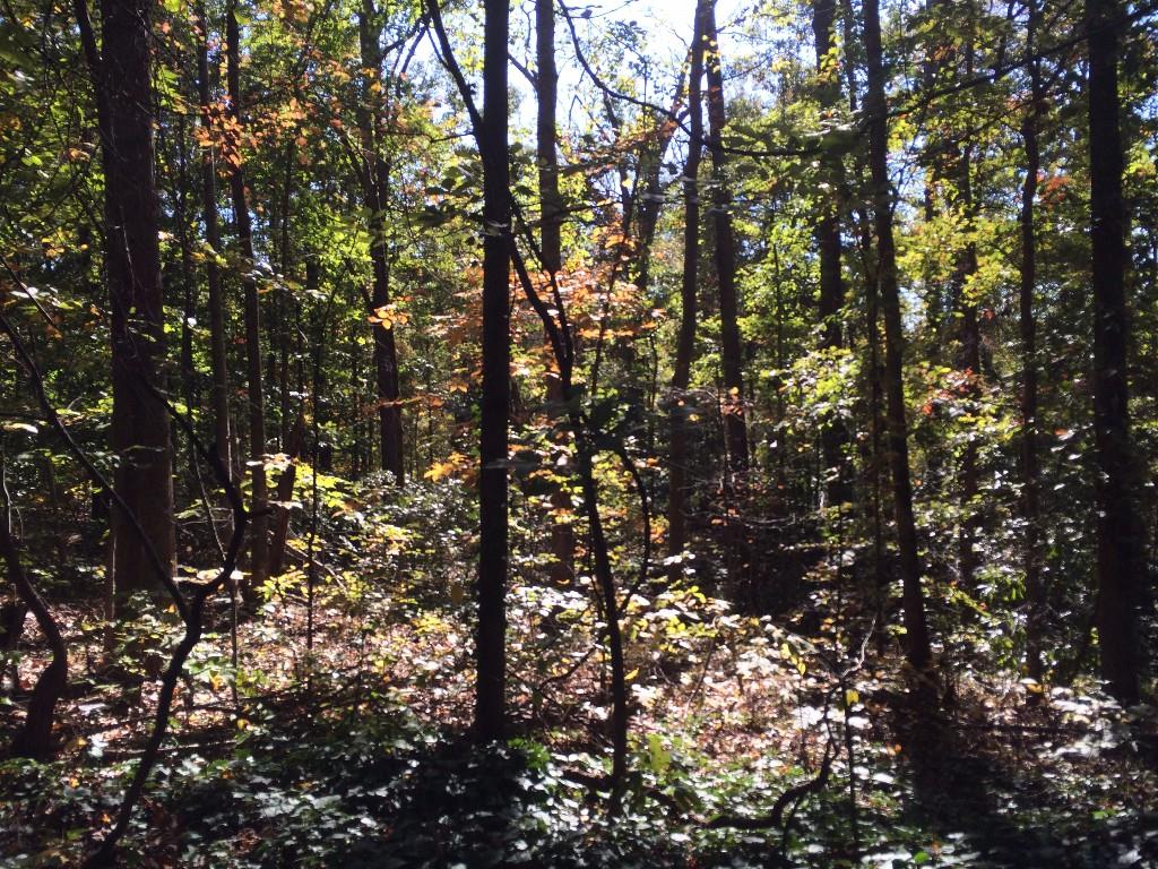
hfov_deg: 60.0
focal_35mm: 30
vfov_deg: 46.8
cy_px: 434
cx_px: 579
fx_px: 1004
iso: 32
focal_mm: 4.12
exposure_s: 1/586
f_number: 2.2
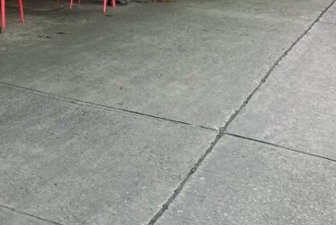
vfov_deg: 16.9
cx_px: -63
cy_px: -11
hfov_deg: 23.5
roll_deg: -1.5
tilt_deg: -7.2
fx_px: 738
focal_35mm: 79
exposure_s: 1/188
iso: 32
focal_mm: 3.99
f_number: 1.8
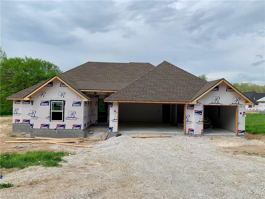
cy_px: 100
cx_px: 132
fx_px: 199
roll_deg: -1.5
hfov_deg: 67.3
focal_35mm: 26
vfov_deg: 53.1
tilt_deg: +0.1
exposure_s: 1/2833
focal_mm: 4.25
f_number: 1.8
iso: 25
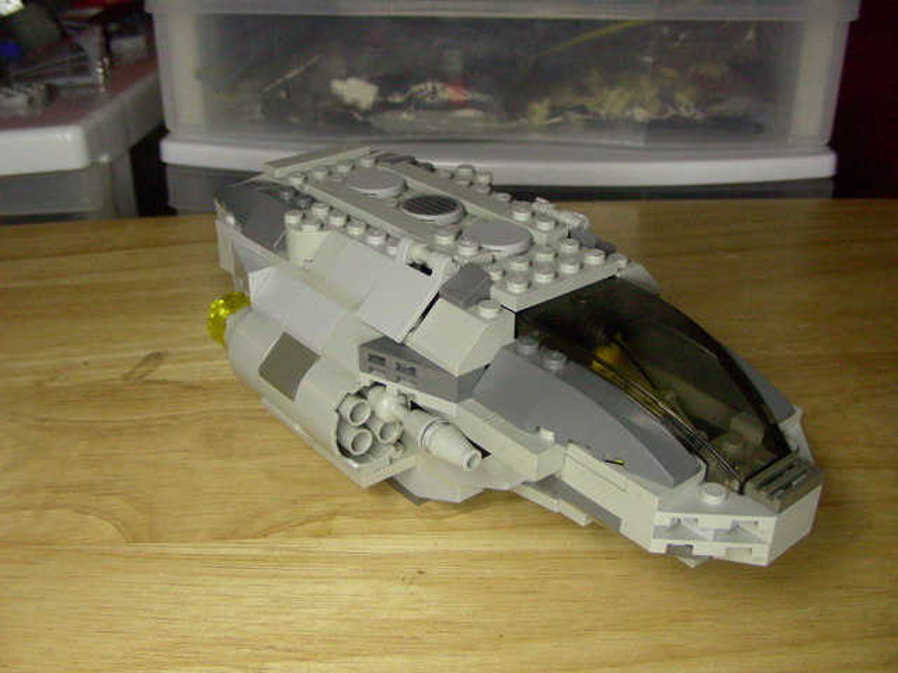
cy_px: 336
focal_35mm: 38
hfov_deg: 49.0
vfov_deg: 37.7
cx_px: 449
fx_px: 986
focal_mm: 6.3
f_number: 3.5
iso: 400
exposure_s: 1/76
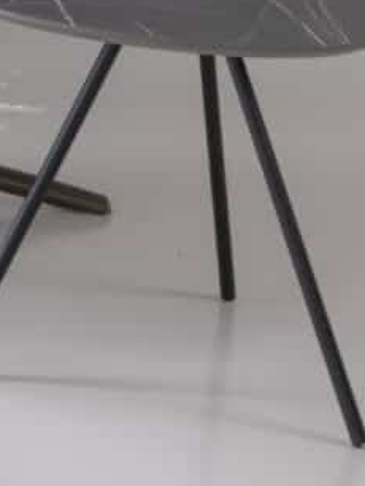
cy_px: -653
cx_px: -375
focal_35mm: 228
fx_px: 3201
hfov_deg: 6.3
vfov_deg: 8.1
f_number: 22
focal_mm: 44
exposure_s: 1/4
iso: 200
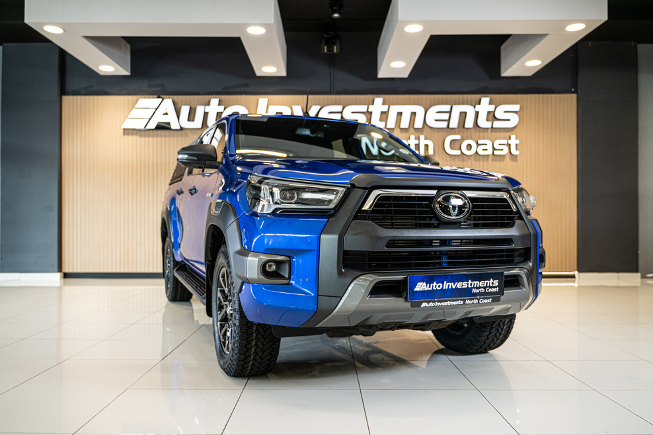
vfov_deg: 44.9
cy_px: 219
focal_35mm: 29
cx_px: 320
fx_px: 526
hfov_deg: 63.7
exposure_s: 1/160
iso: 400
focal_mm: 28
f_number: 2.8
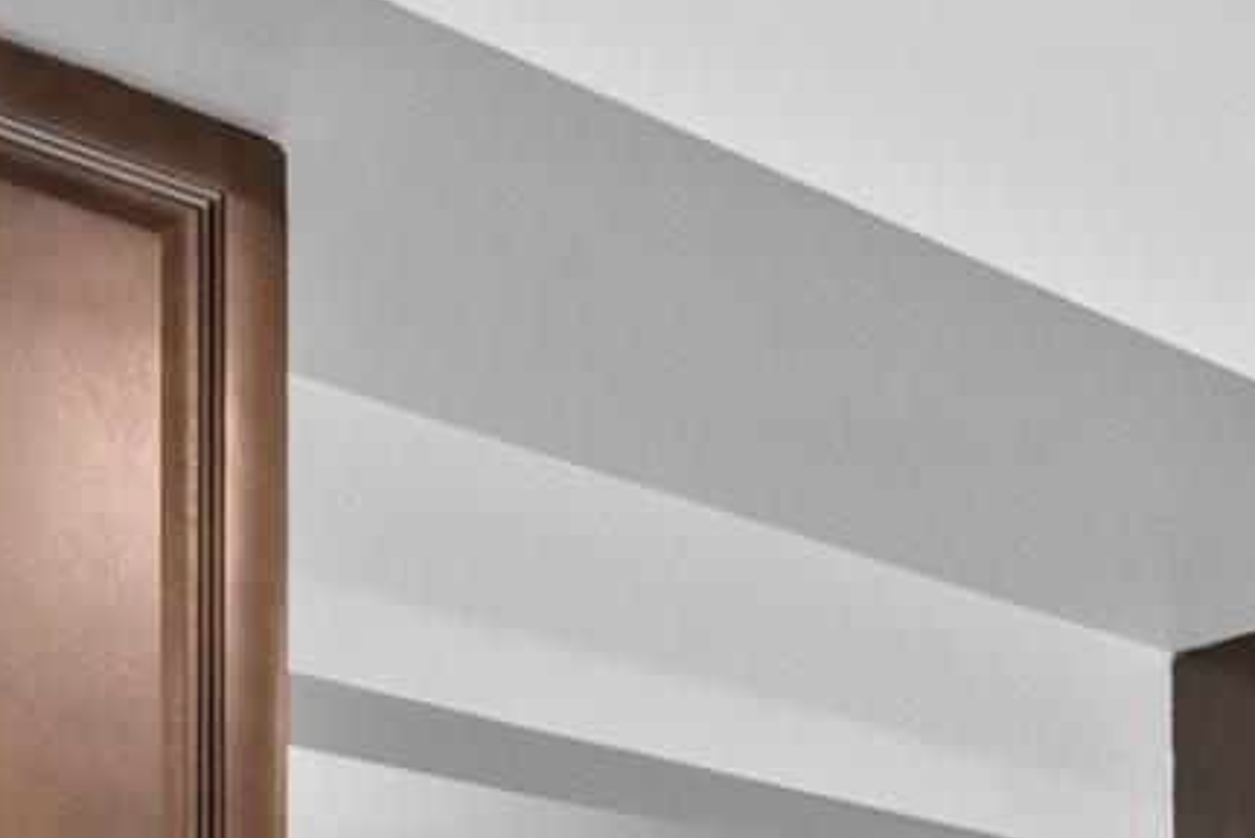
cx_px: 1409
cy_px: 1477
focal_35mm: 76
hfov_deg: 24.7
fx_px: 2651
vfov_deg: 15.6
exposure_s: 1/8
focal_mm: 16
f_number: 8
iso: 800
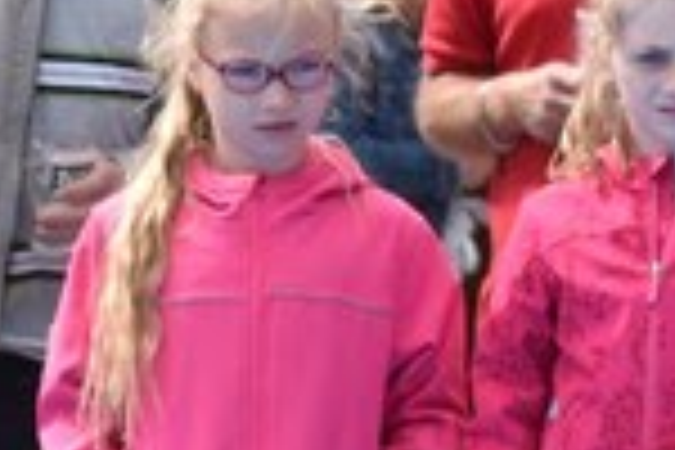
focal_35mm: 575
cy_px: 565
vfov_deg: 2.4
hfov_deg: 3.6
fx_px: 10780
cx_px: -738
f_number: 5
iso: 100
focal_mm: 56
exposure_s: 1/500
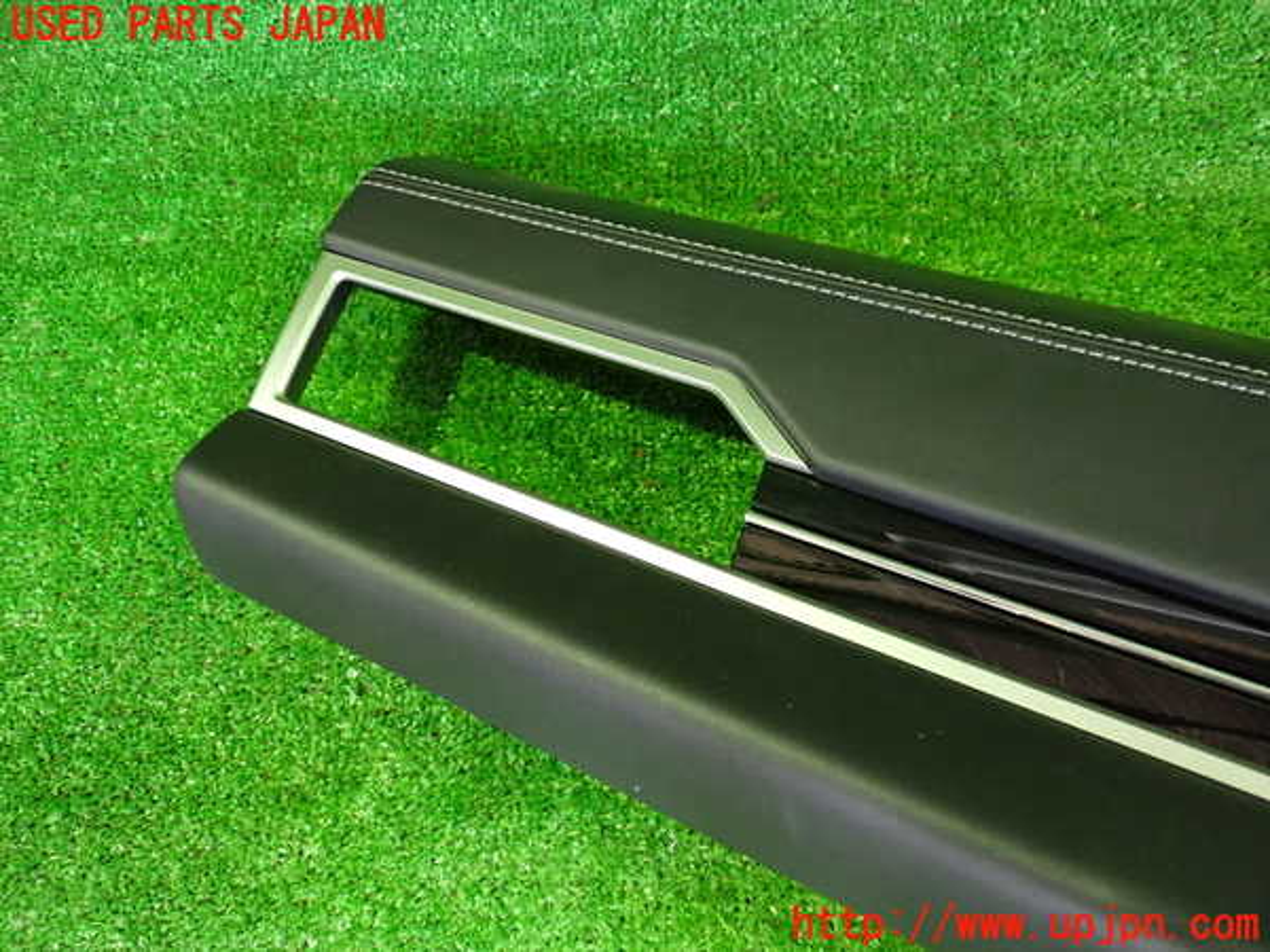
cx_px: 635
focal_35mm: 30
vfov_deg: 46.8
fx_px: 1101
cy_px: 476
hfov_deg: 60.0
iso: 800
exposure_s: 1/20
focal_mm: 5.4
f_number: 2.3
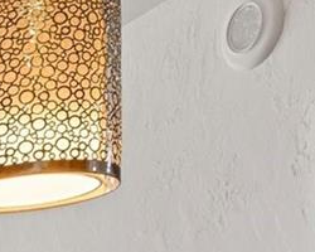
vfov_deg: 11.6
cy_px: 499
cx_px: -644
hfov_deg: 10.7
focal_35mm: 120
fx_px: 1119
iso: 200
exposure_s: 1/15
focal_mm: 20
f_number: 9
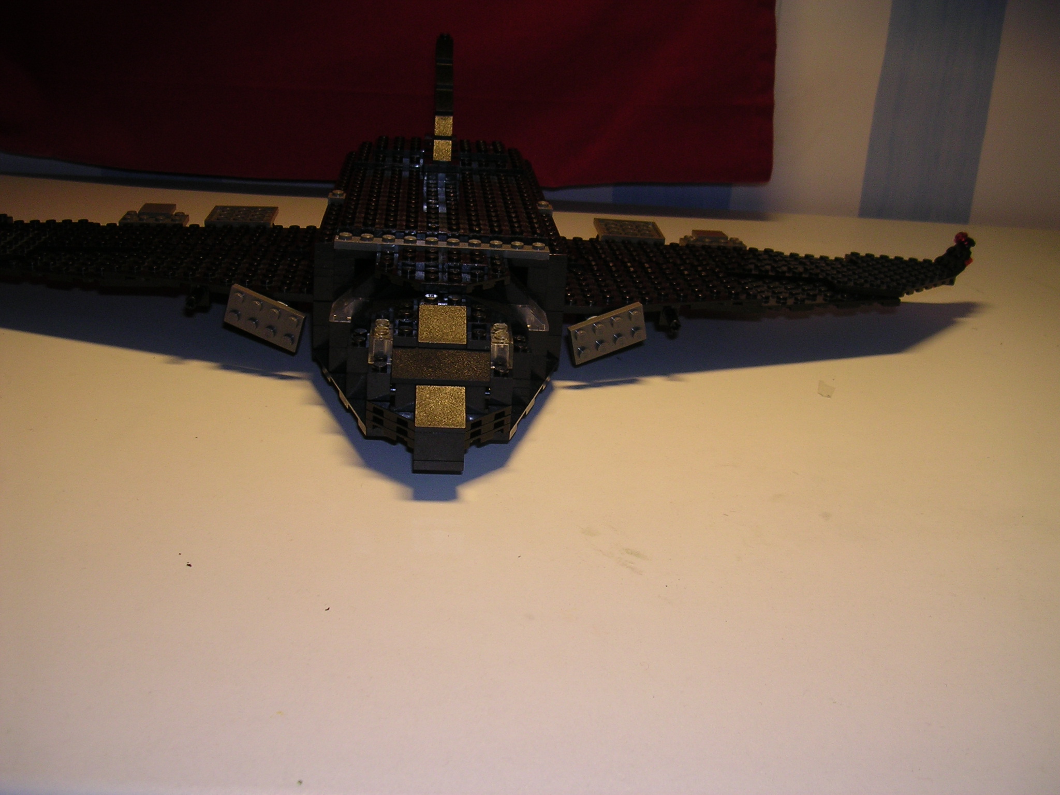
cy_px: 398
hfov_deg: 49.0
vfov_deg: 37.7
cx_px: 530
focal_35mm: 38
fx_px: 1164
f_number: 2.8
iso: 100
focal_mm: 5.8
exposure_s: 1/30
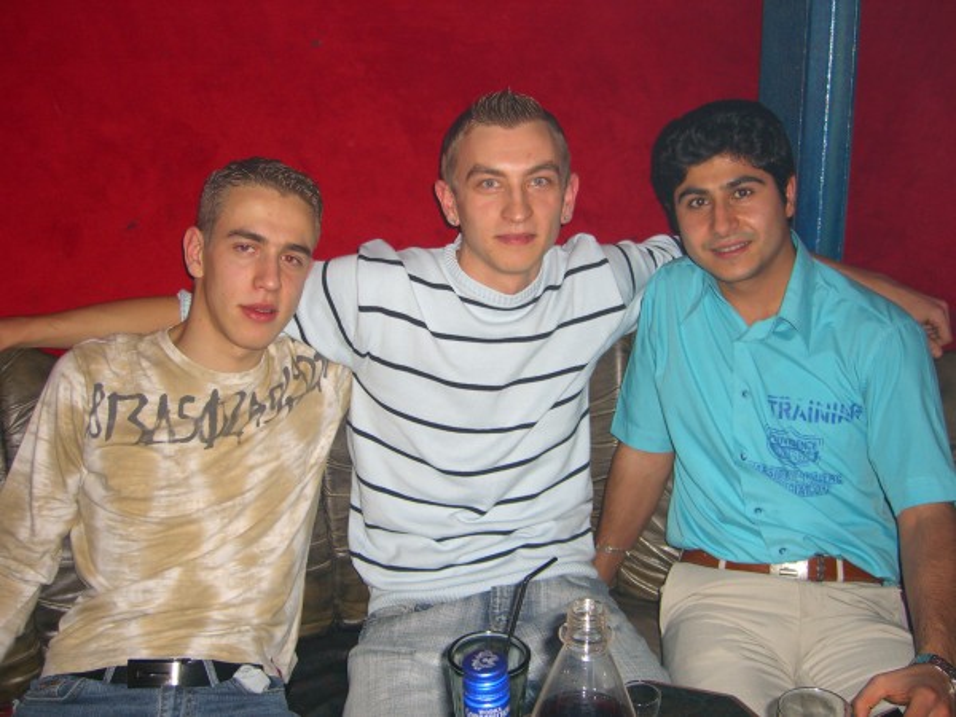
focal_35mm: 38
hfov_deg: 49.0
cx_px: 478
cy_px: 358
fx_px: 1049
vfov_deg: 37.7
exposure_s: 1/60
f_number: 2.8
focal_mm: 7.9
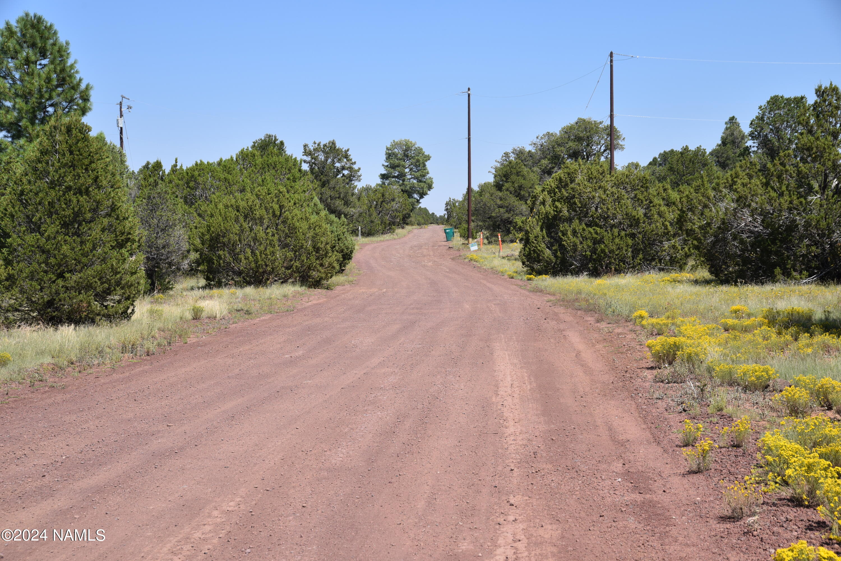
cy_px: 280
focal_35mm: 58
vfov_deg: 23.4
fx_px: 1355
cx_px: 420
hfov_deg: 34.5
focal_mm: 58
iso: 200
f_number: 10
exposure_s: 1/400
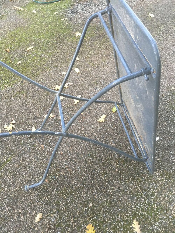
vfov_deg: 61.7
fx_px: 195
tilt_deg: -49.8
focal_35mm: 29
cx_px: 88
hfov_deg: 48.2
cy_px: 116
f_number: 2.2
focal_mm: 4.15
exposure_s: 1/25
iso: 200
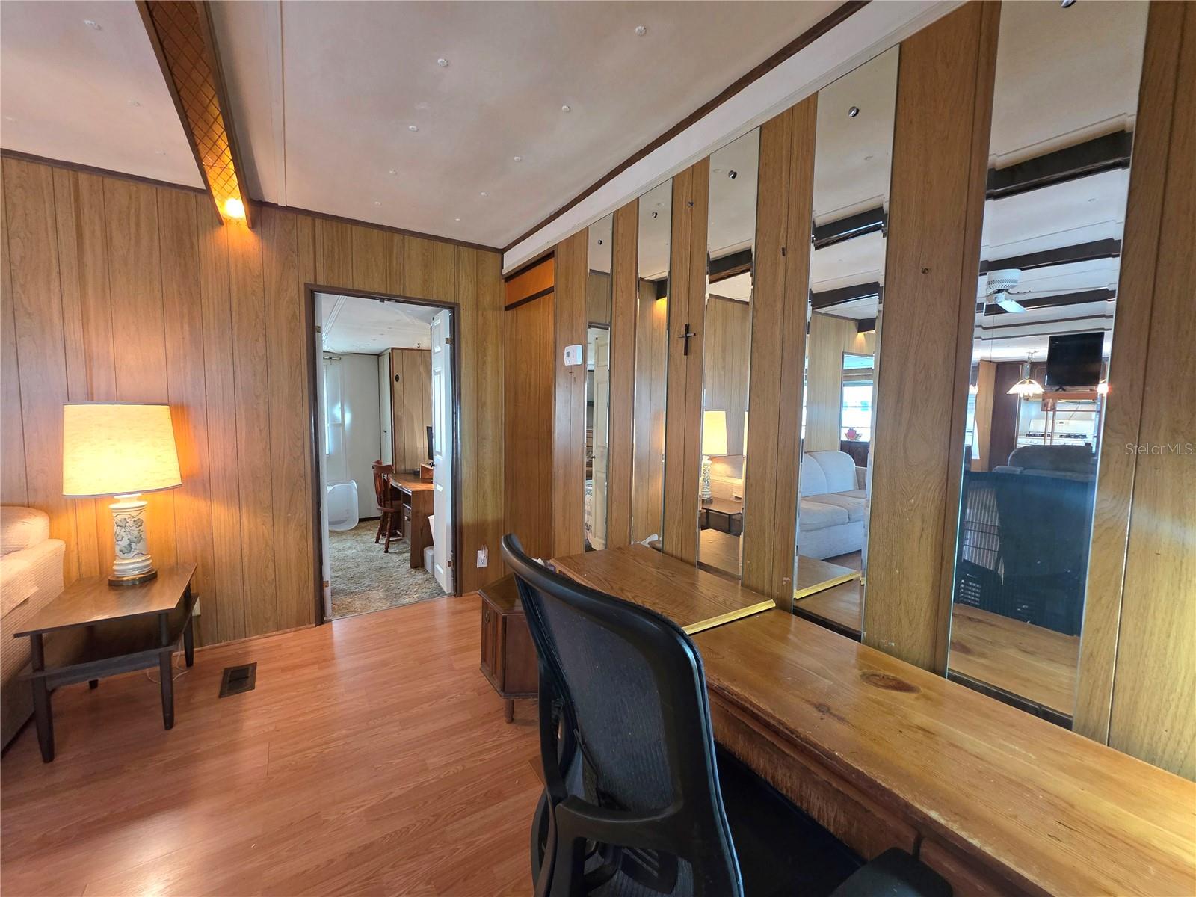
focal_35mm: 13
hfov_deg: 106.2
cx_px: 598
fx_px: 449
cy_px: 448
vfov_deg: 89.9
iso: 400
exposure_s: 1/60.2
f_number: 1.9
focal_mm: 2.2
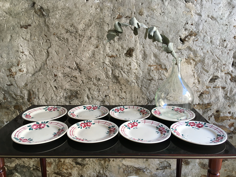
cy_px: 88
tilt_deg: -14.0
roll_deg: +0.1
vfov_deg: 48.2
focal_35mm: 29
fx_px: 198
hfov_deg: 61.7
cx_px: 118
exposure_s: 1/33
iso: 25
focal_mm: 4.15
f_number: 2.2
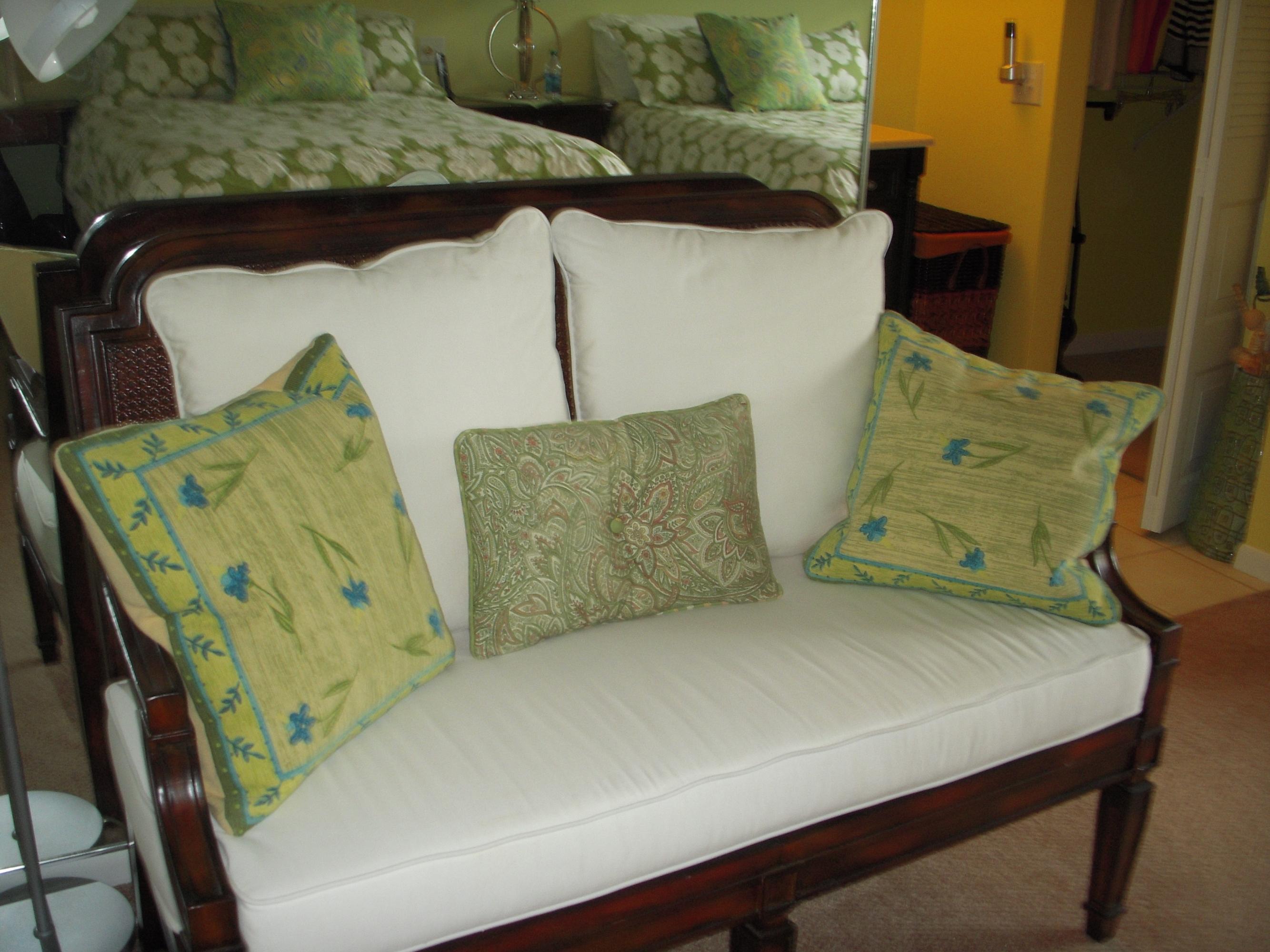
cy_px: 476
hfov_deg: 49.0
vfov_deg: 37.7
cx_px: 635
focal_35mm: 38
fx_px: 1394
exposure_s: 1/30
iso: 100
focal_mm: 6.3
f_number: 3.3
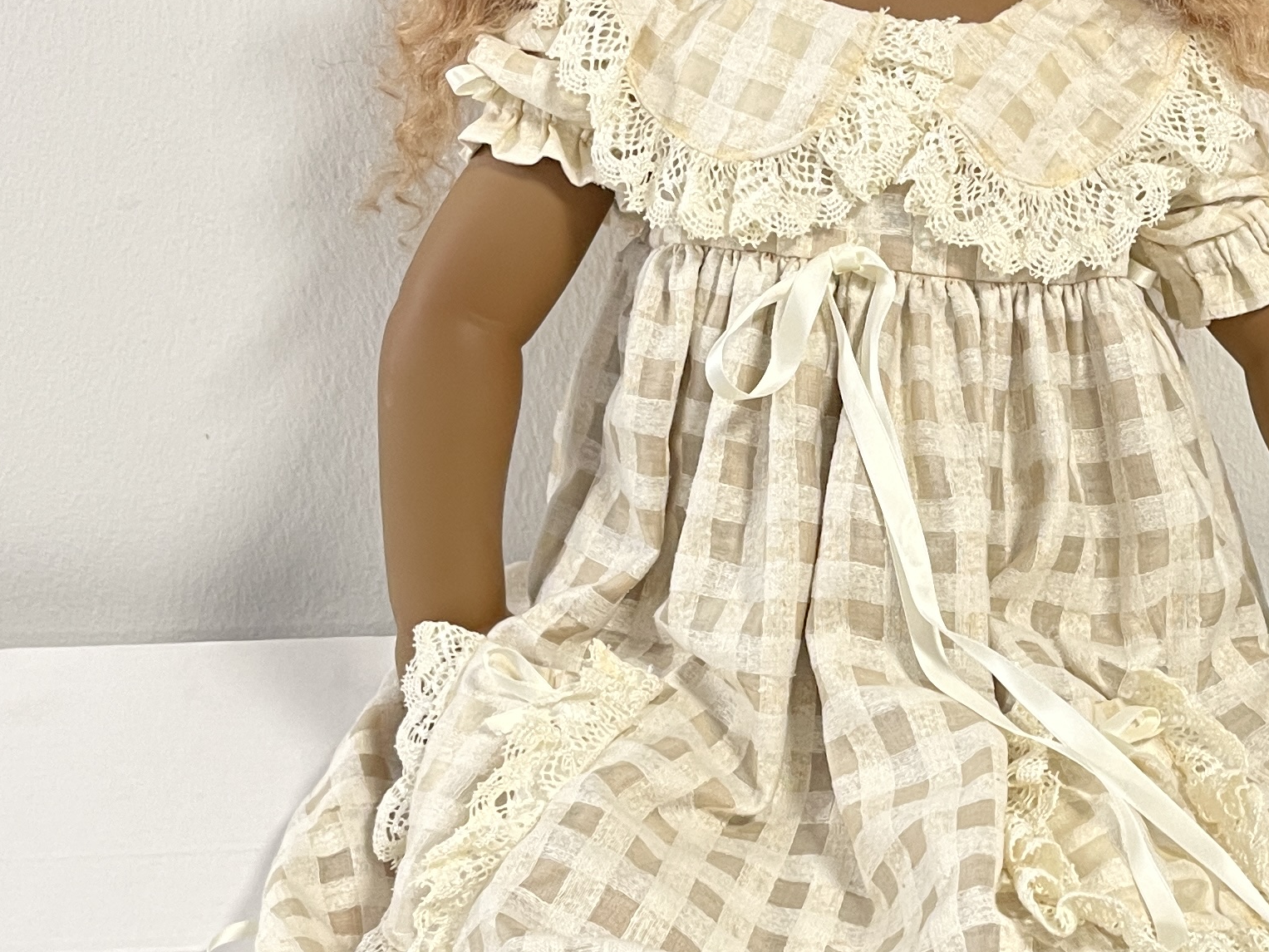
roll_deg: +2.0
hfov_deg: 28.8
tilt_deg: -27.7
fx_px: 2419
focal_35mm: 66
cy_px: 583
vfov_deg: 22.2
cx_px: 1015
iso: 100
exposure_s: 1/50
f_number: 1.6
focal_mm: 5.1
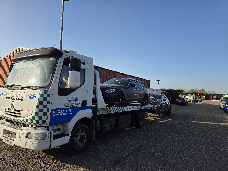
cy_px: 86
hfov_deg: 73.9
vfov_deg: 58.9
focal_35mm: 23
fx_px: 151
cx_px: 114
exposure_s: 1/3972
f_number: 1.7
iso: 80
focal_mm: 6.3
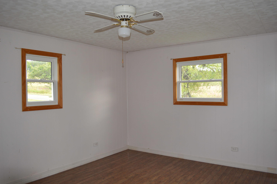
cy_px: 92
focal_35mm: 27
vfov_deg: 47.8
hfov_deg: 67.4
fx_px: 208
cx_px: 138
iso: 400
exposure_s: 1/80
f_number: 4
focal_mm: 18
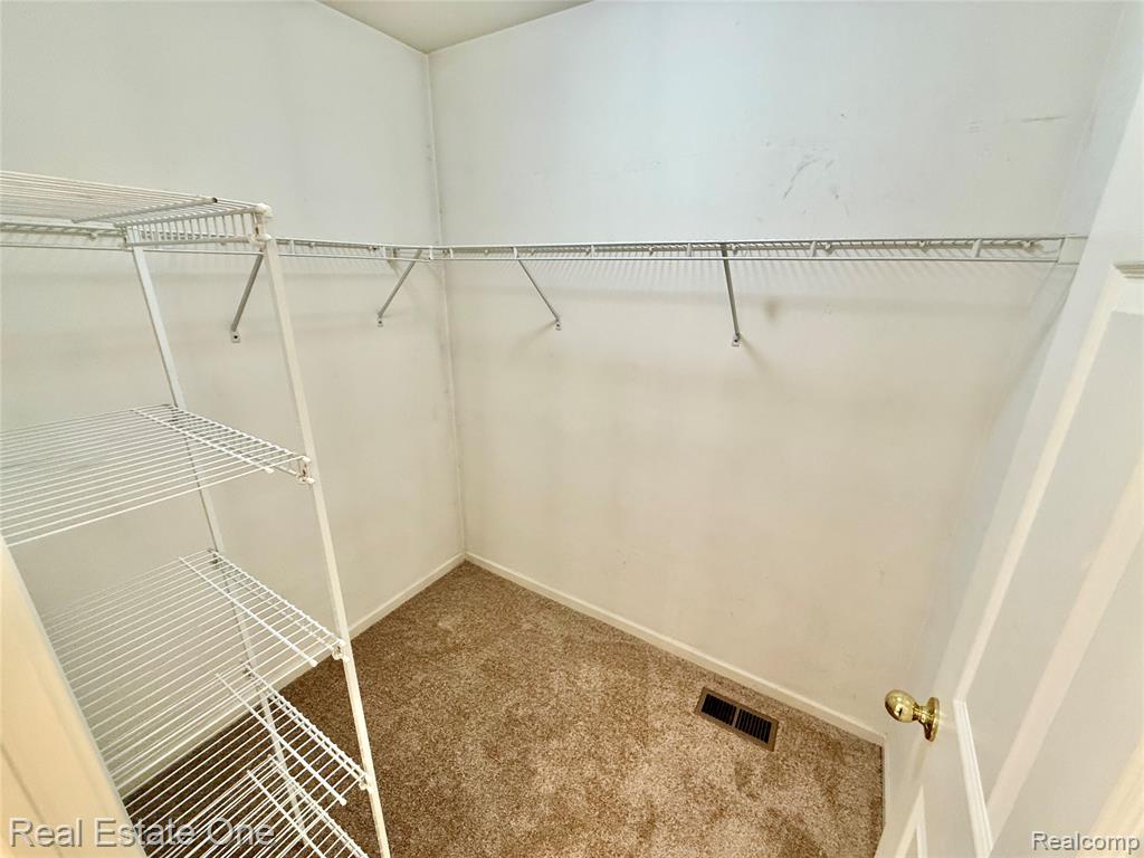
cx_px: 572
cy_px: 429
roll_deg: -0.6
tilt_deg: -18.0
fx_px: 463
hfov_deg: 102.1
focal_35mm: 14
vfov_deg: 85.7
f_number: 2.2
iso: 320
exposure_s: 1/120
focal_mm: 2.22
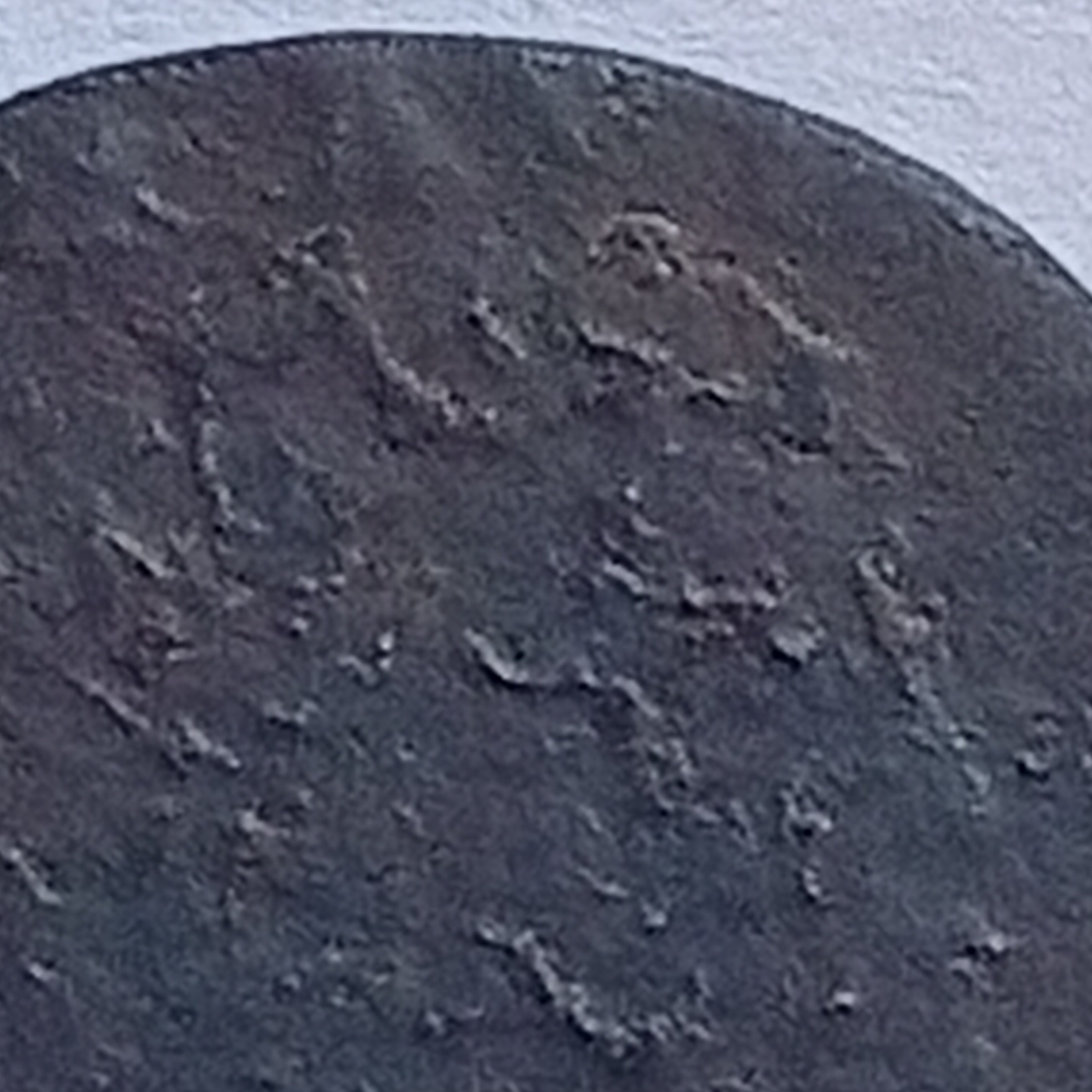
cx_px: 242
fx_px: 12063
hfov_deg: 5.2
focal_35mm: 338
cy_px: 1195
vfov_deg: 5.2
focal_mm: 3.98
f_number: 1.8
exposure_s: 1/20
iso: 674
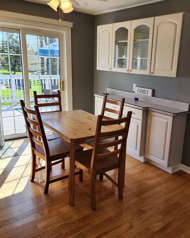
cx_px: 121
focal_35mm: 31
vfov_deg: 57.2
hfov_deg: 46.6
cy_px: 123
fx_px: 218
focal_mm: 6.4
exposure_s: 1/180
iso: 50
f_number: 1.8
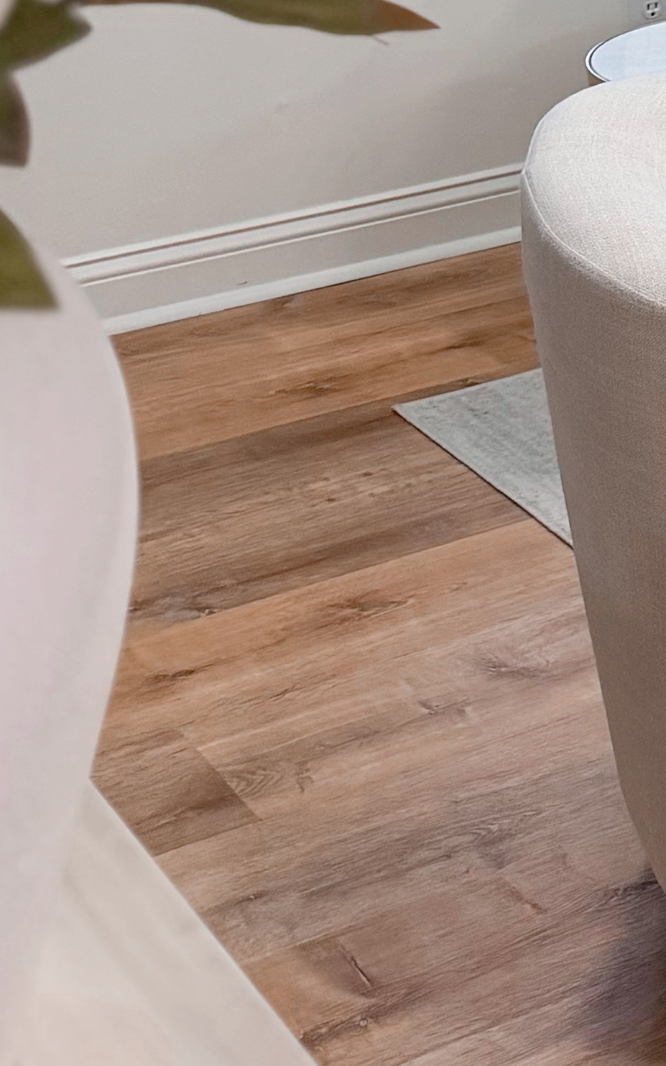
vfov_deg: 19.7
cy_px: -289
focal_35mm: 98
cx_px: 1389
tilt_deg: -9.7
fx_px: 2846
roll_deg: -1.3
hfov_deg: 11.8
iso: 250
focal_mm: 6.76
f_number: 1.78
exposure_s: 1/120
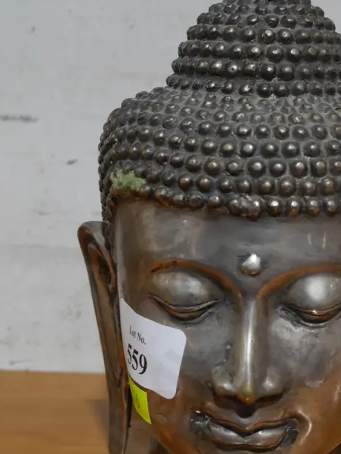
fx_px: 1011
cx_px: 254
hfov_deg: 19.0
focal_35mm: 77
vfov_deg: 25.3
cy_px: 288
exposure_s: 1/60
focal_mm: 23
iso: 400
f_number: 5.1
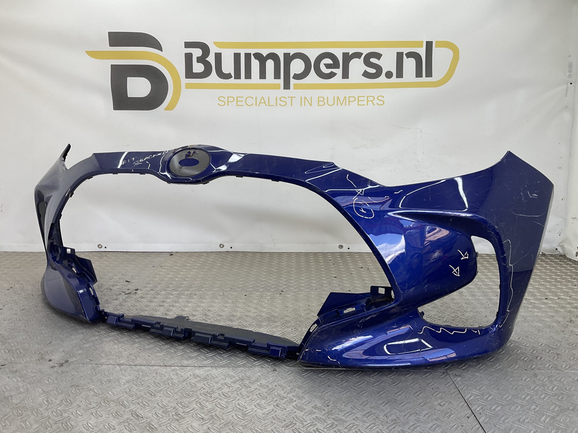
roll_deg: -2.1
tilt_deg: -9.8
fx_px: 484
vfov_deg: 48.2
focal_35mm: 29
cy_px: 216
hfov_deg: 61.7
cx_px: 289
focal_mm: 3
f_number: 1.8
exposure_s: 1/131
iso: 16
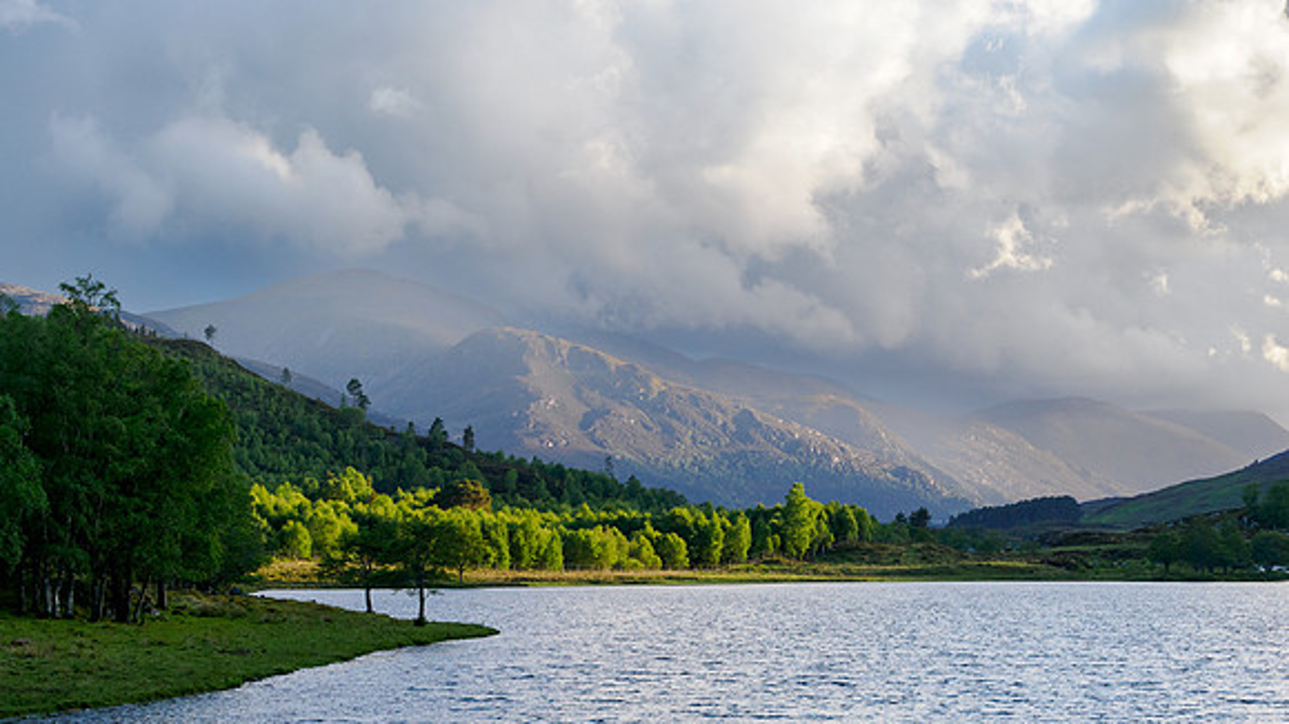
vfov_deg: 13.8
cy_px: 483
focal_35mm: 87
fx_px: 2978
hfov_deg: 24.4
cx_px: 644
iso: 400
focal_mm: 40
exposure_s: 1/400
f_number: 5.6
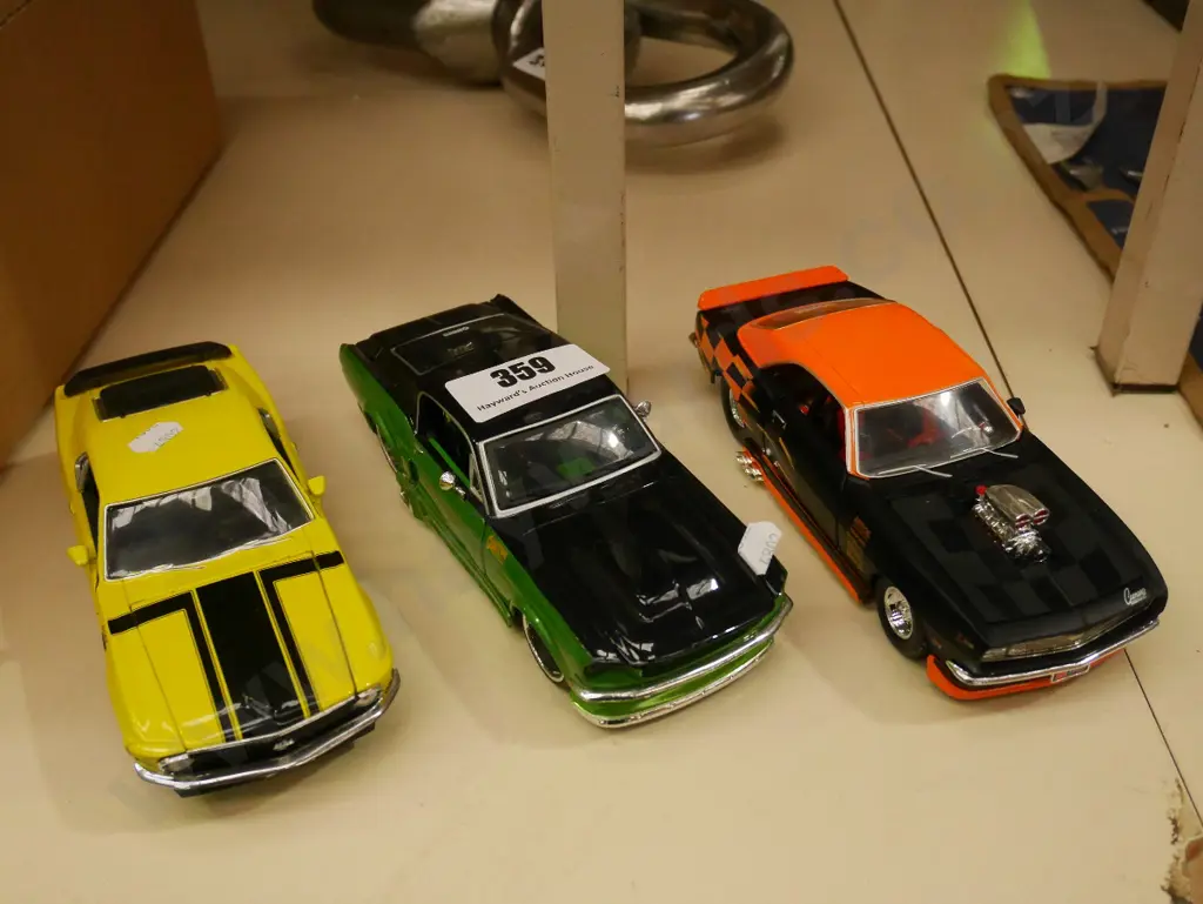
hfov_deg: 53.9
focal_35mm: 34
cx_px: 602
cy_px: 452
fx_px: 1182
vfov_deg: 41.8
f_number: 4.1
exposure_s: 1/500
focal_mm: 17
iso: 3200
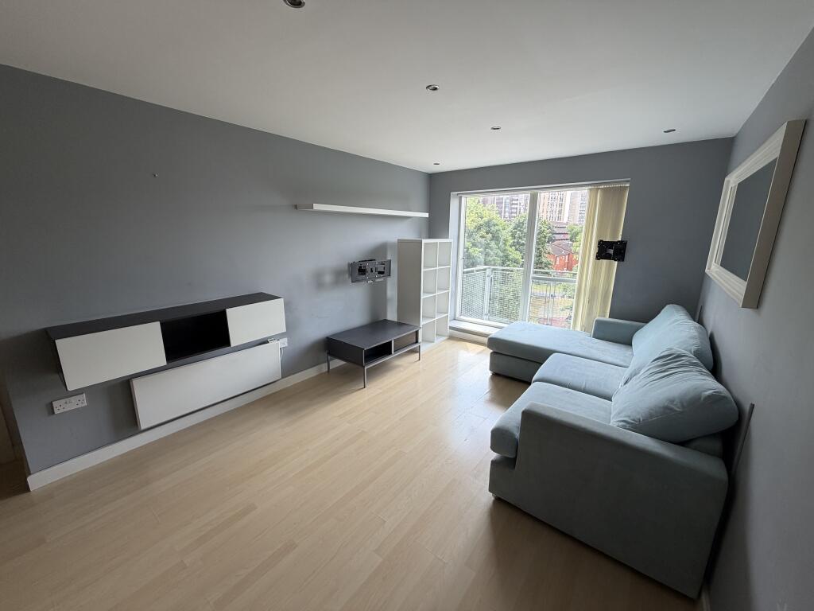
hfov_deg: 102.1
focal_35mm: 14
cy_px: 306
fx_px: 329
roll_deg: +0.3
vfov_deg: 85.7
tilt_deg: -11.8
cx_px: 407
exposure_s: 1/121
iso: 64
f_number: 2.2
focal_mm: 2.22
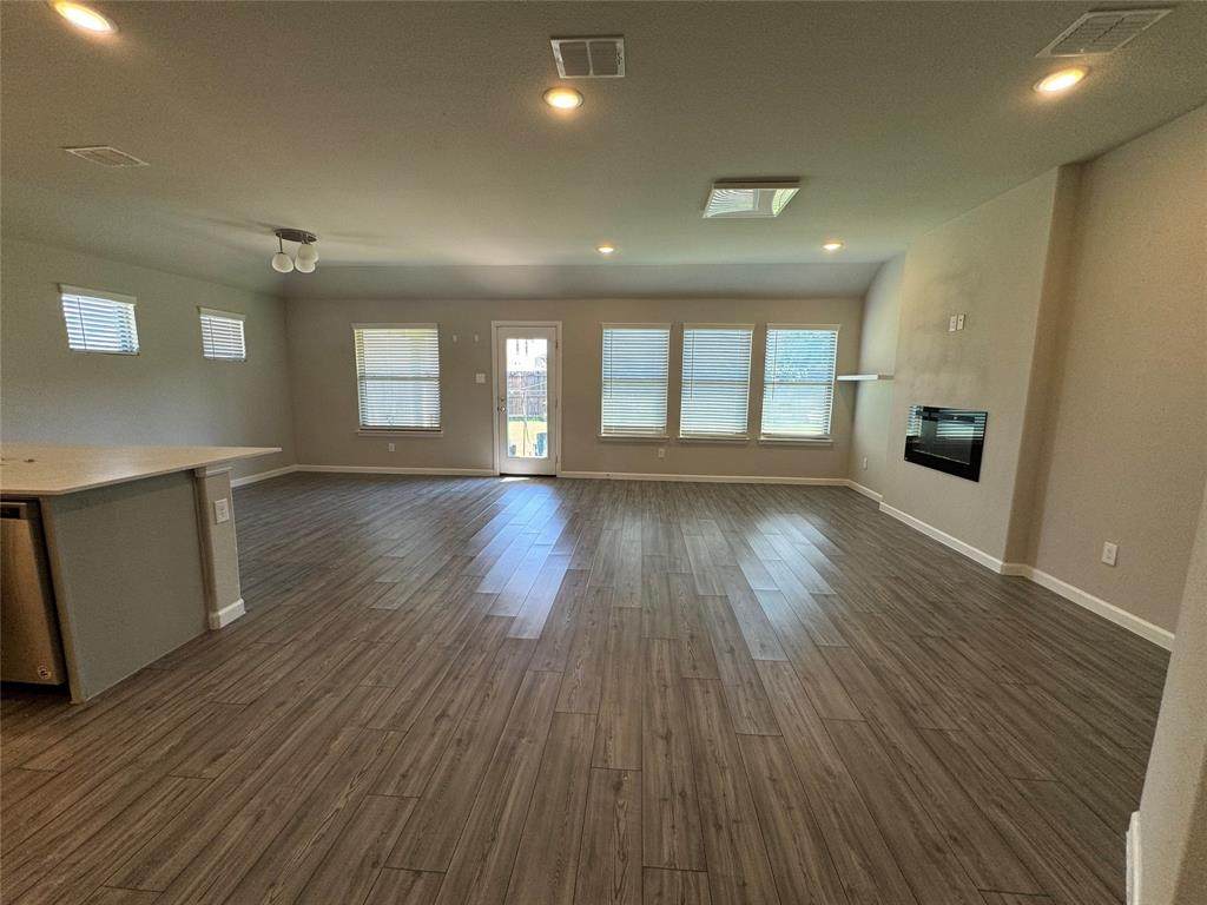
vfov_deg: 85.7
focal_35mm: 14
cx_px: 604
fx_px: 488
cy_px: 452
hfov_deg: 102.1
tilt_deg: -9.0
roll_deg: -0.5
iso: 100
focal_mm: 2.22
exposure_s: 1/120
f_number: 2.2
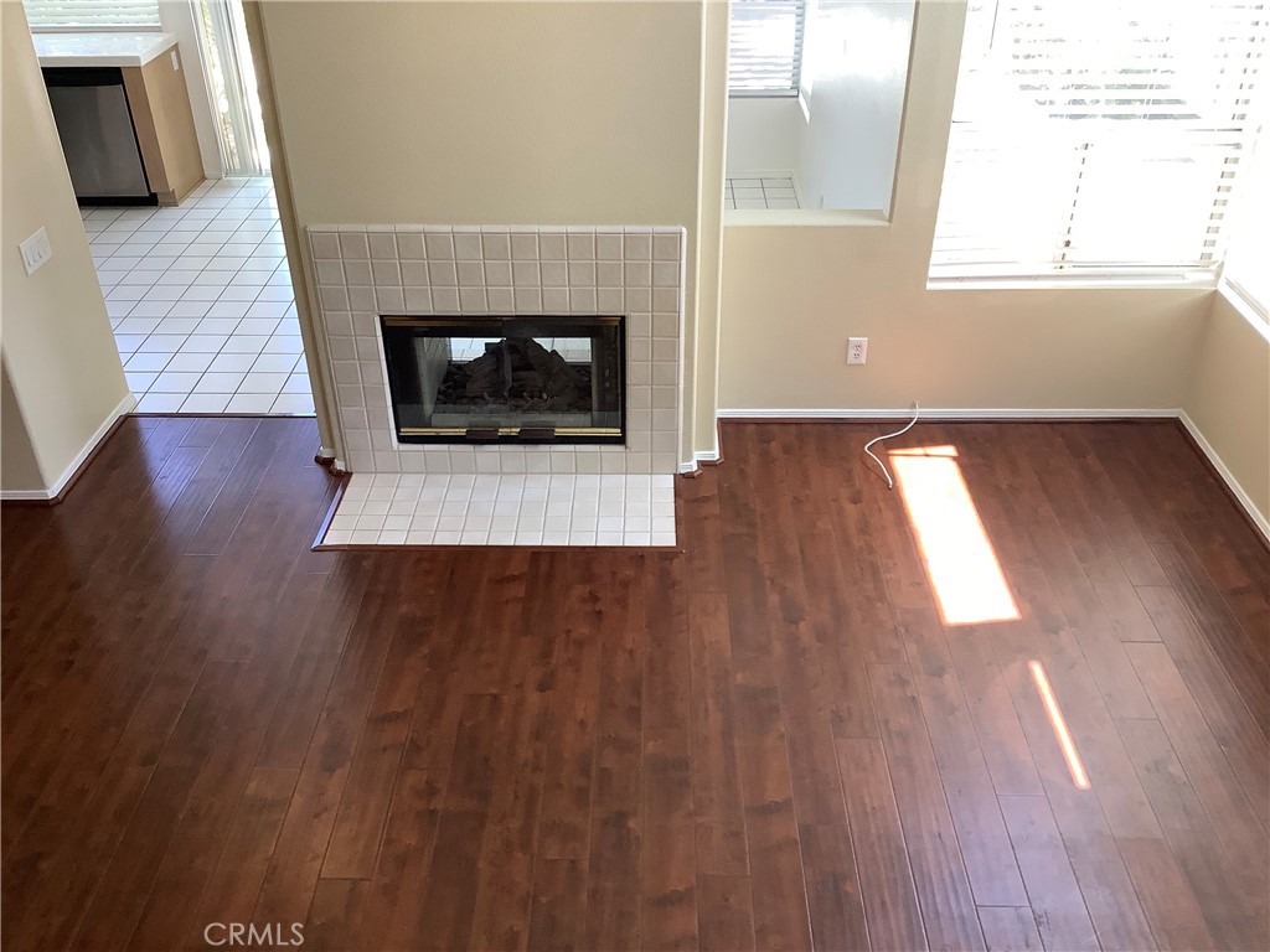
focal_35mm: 31
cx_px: 635
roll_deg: +0.5
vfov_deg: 45.4
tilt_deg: -33.3
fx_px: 1137
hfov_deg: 58.4
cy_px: 476
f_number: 2.4
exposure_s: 1/120
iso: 80
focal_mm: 3.3
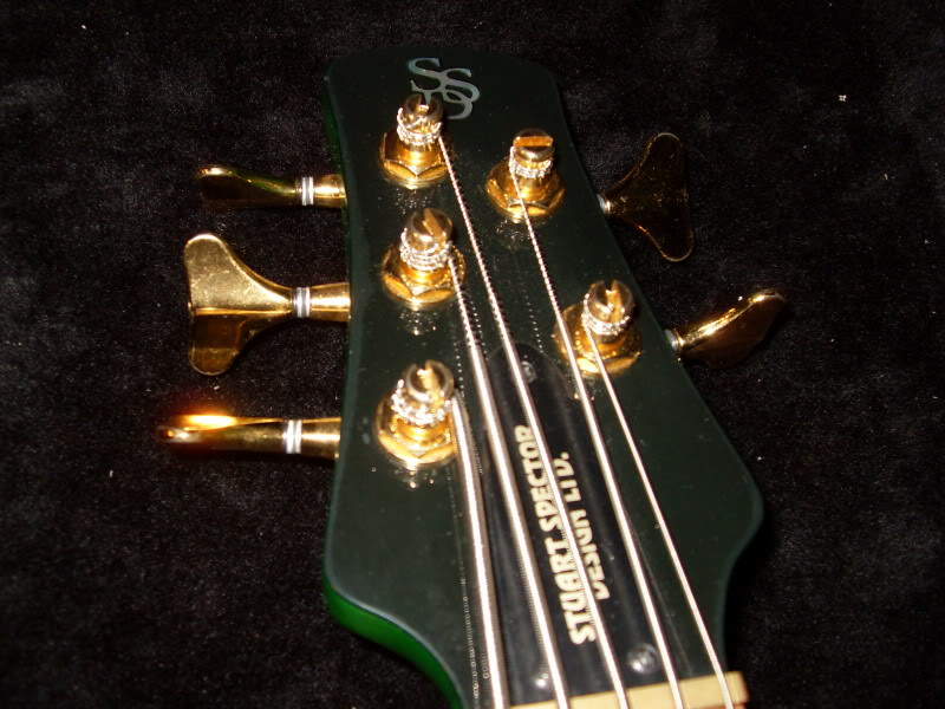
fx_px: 955
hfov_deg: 52.6
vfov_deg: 40.7
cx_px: 472
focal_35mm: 35
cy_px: 354
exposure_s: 1/45
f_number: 2.8
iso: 100
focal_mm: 6.3
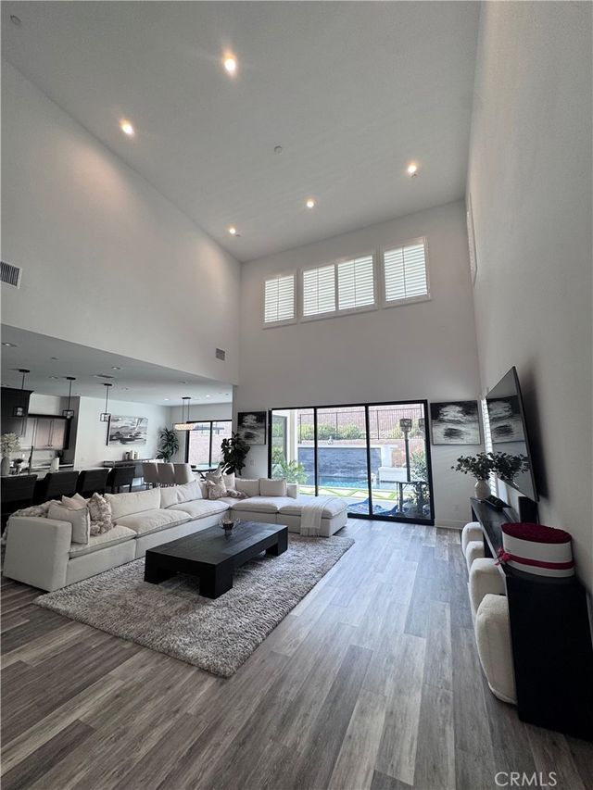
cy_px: 395
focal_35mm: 14
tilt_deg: +7.8
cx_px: 296
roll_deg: +1.0
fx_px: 320
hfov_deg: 85.7
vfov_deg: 102.1
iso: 64
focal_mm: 2.22
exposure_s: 1/120
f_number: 2.2
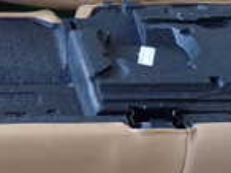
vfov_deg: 14.2
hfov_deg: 18.5
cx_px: -11
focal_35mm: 103
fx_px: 686
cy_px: 27
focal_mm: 4.5
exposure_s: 1/60
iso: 125
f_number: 2
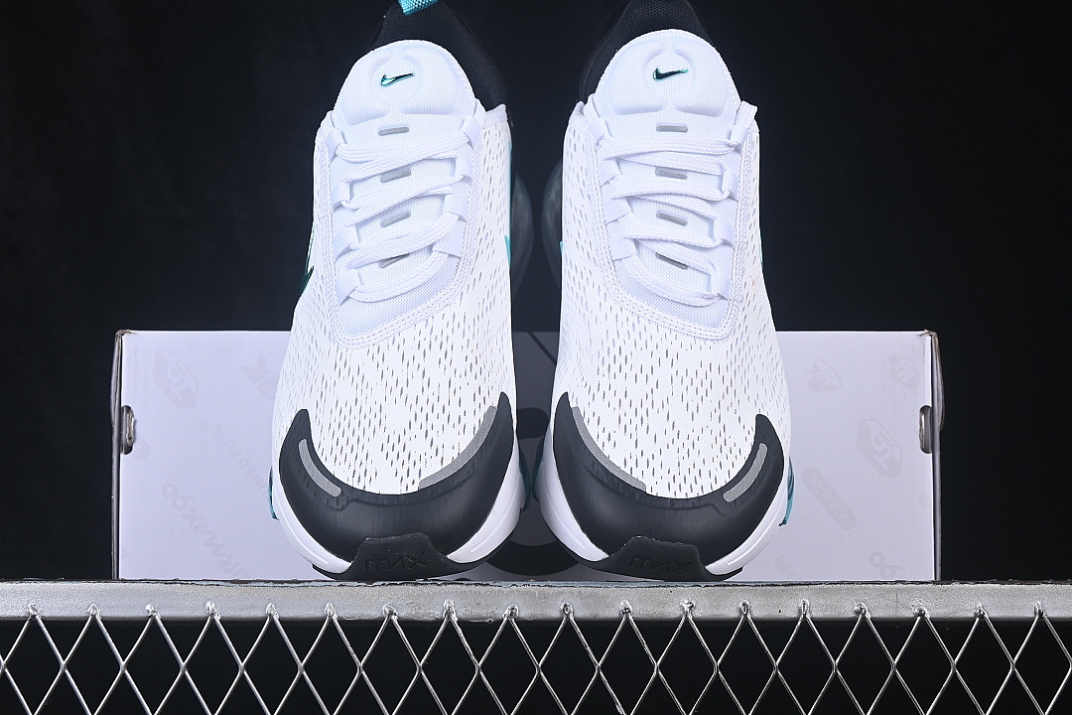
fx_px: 2233
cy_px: 358
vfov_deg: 18.2
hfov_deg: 27.0
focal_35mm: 75
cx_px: 536
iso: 160
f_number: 8
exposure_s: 1/80
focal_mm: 50
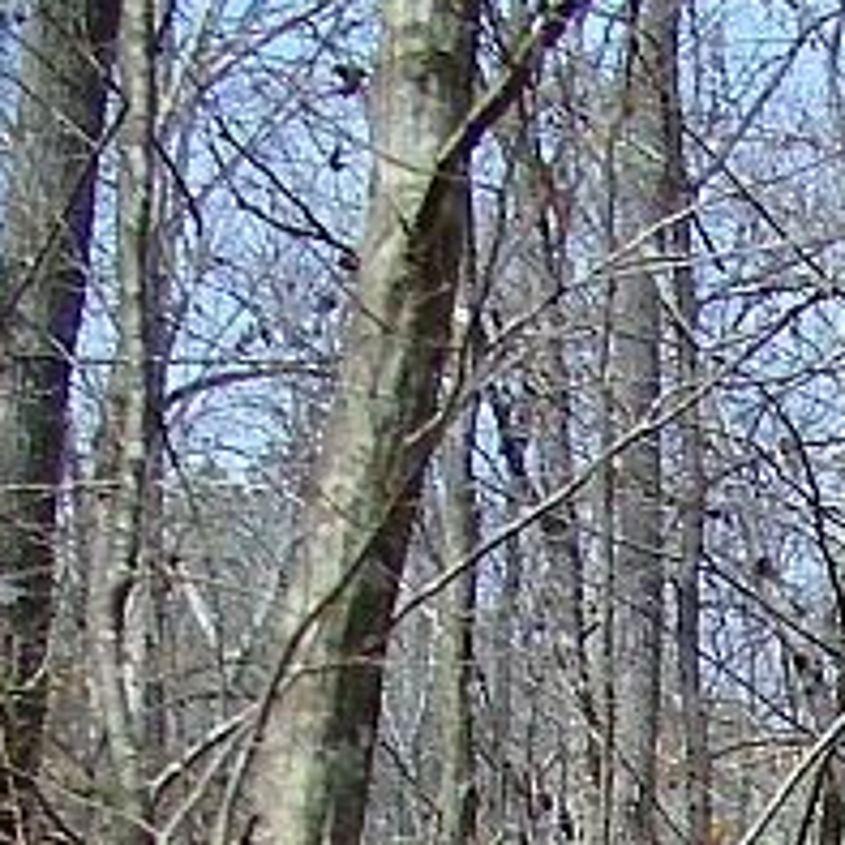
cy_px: 2306
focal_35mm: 188
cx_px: 2140
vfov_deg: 8.2
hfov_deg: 8.4
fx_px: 5192
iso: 80
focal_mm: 5
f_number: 3.5
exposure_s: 1/400
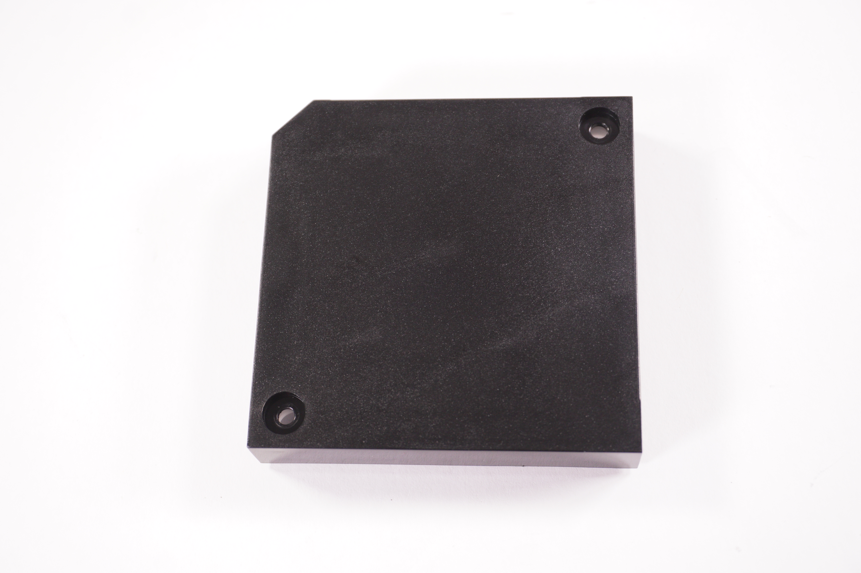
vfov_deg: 28.0
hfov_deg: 41.1
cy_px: 286
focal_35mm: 48
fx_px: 1147
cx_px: 430
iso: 500
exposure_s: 1/125
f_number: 5.6
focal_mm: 32
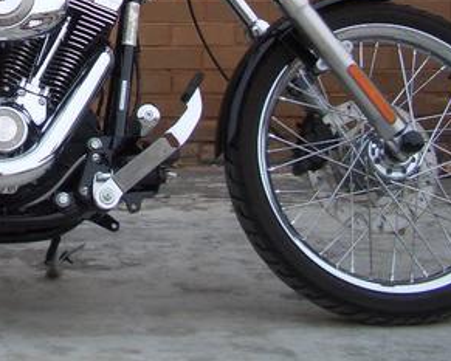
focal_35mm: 94
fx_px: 1255
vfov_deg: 15.6
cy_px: -101
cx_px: -53
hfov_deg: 19.5
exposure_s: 1/160
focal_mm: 5.8
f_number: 2.6
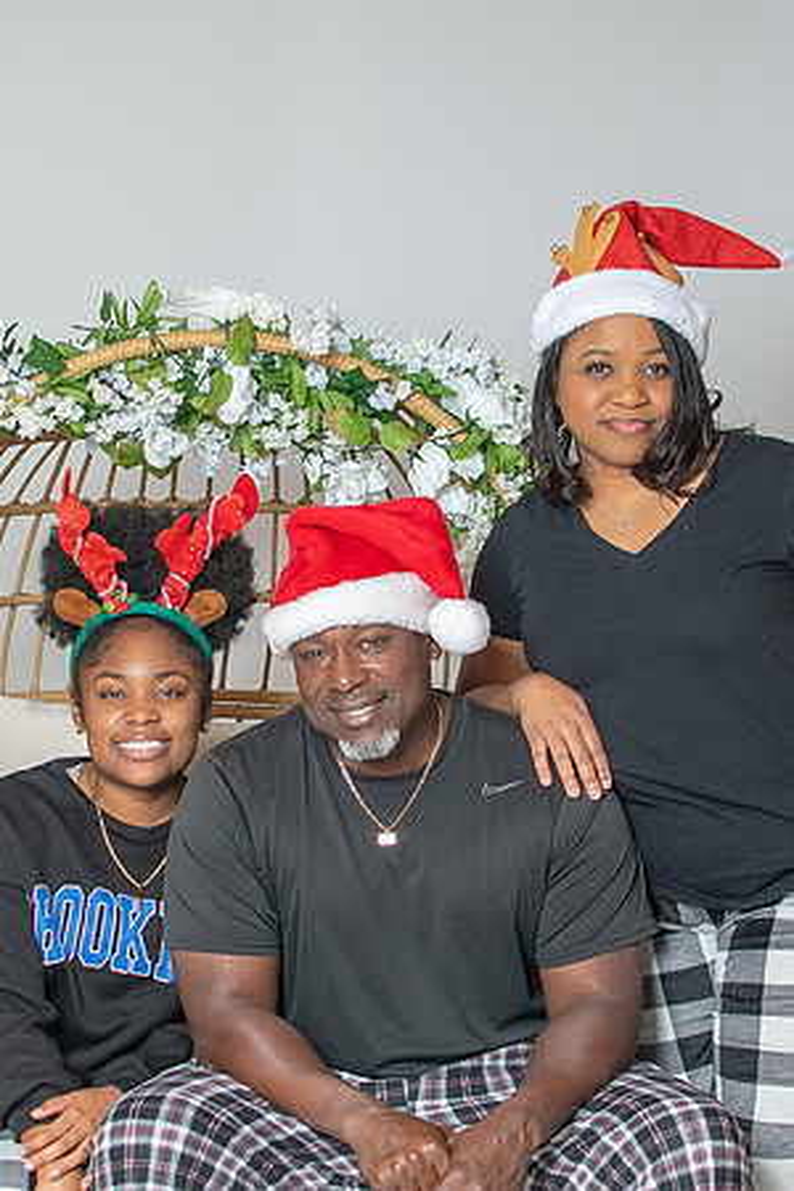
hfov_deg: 17.5
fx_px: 2580
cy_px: 596
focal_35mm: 78
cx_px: 364
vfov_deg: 26.0
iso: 100
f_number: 3.2
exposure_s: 1/250
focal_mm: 35
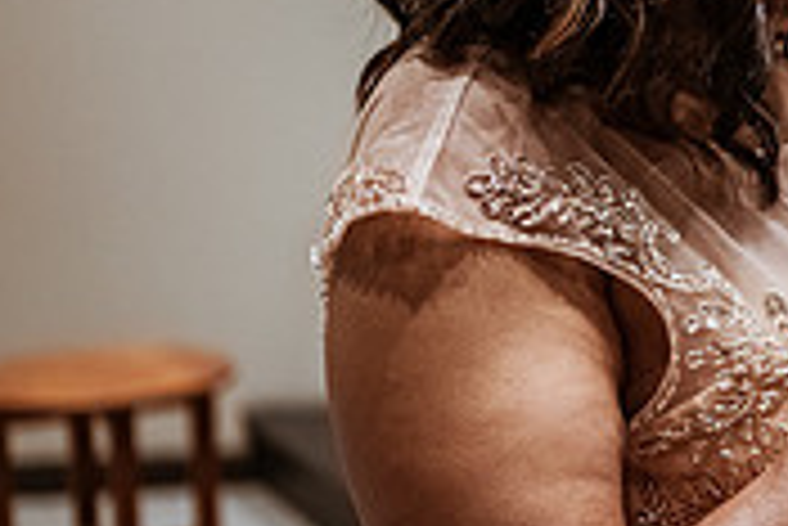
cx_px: 1076
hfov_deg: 16.5
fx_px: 2541
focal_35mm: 116
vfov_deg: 11.8
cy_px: 47
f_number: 1.8
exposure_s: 1/500
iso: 1250
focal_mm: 35
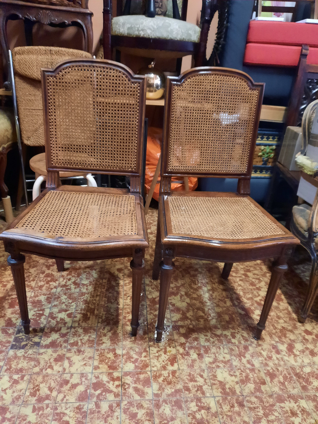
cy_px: 212
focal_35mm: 25
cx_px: 159
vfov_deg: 69.4
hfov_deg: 54.9
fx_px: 306
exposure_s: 1/20
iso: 640
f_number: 2
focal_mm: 4.6
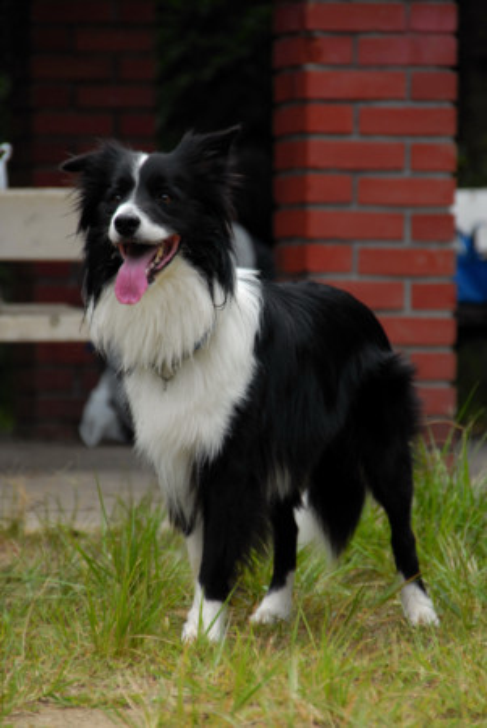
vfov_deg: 6.9
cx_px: 244
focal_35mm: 300
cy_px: 364
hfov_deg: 4.6
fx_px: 6073
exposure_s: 1/160
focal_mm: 200
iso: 400
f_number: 6.3
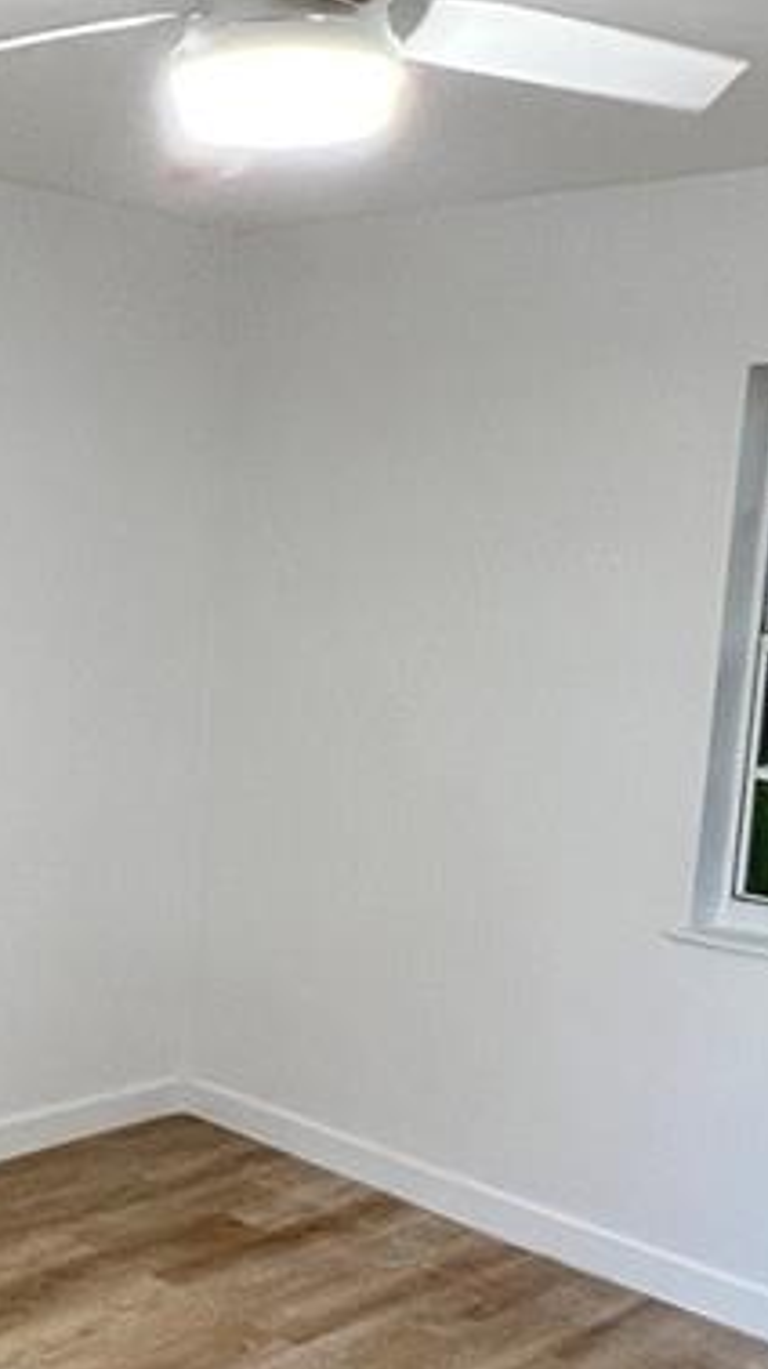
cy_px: 717
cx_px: -127
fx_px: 1633
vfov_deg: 45.5
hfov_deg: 24.3
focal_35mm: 45
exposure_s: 1/60
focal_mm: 1.57
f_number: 1.8
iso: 320
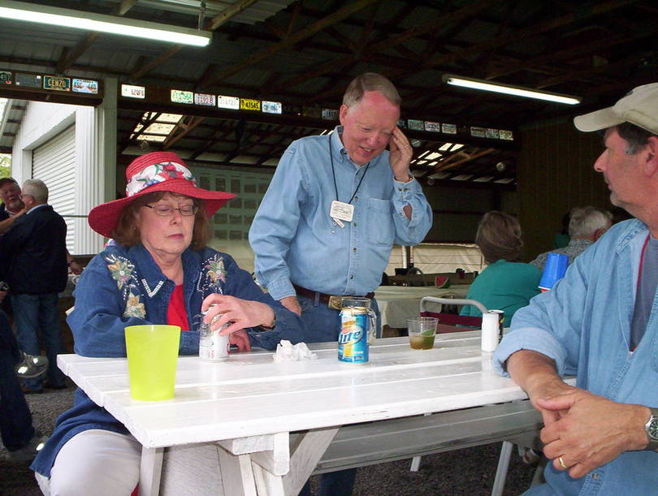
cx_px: 329
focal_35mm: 38
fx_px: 724
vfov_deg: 37.8
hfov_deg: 48.9
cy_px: 248
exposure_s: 1/60
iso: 140
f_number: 4.5
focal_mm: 4.99
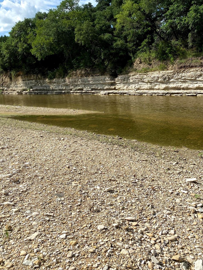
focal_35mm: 31
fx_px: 242
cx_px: 119
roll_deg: +0.3
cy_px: 113
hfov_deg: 45.3
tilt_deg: -4.2
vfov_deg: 58.1
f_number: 1.8
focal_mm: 4.25
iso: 32
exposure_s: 1/3300
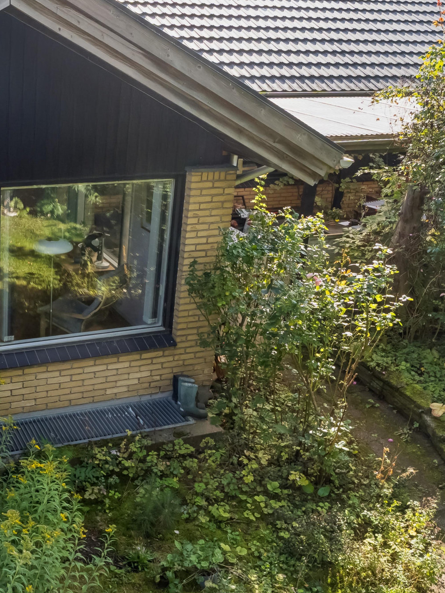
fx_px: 716
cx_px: 68
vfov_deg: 45.0
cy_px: 265
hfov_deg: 33.2
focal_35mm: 42
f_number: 6.3
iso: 200
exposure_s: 1/200
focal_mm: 12.9
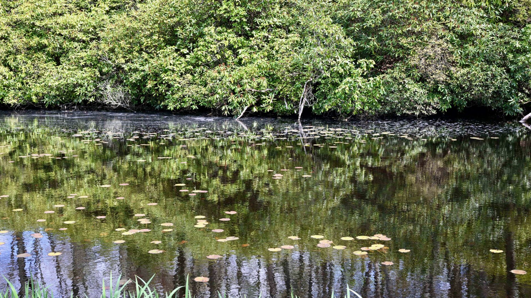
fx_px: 746
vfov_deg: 22.6
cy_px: 174
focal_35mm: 53
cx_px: 266
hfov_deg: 39.2
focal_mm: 50
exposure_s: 1/50
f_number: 16
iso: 250
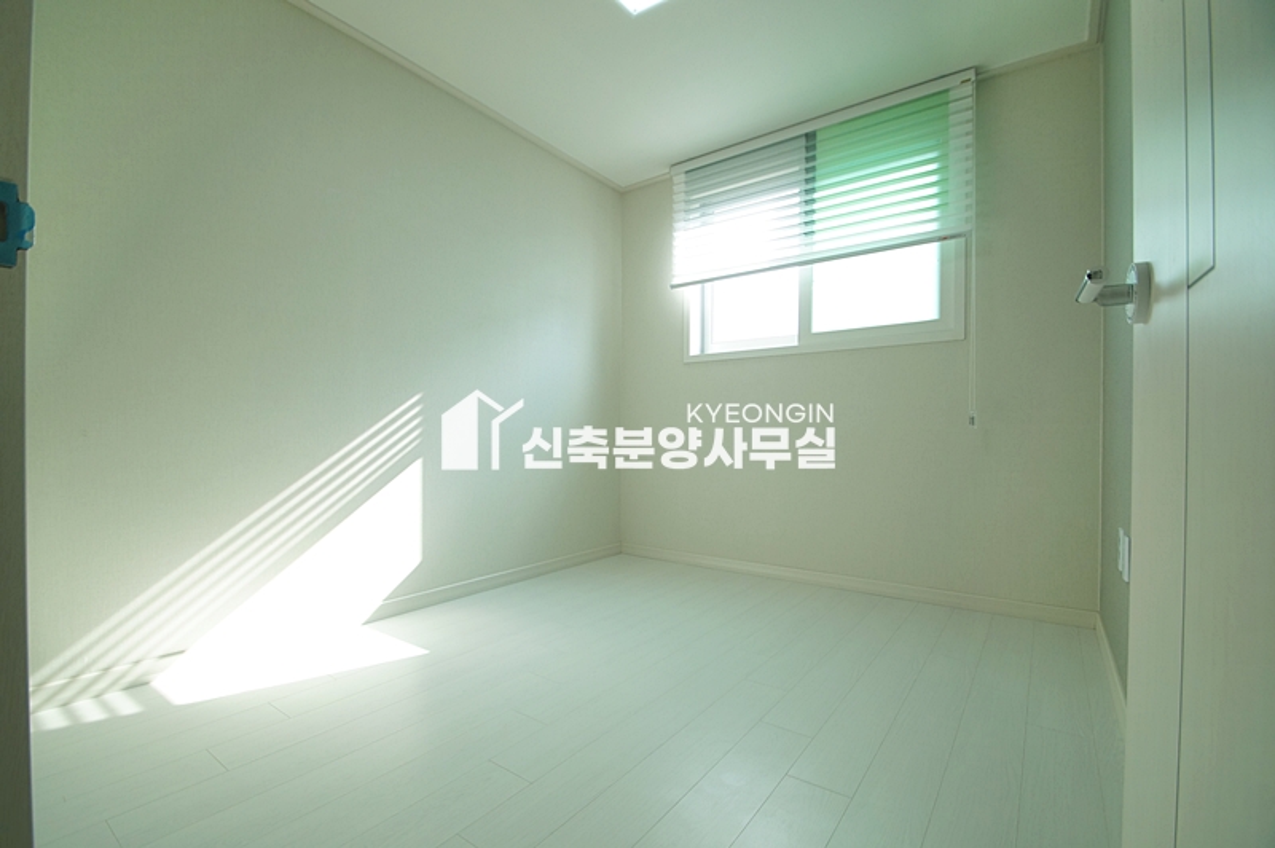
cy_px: 424
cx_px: 638
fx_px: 531
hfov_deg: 100.4
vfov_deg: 77.2
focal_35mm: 15
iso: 400
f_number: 4
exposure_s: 1/250
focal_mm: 10
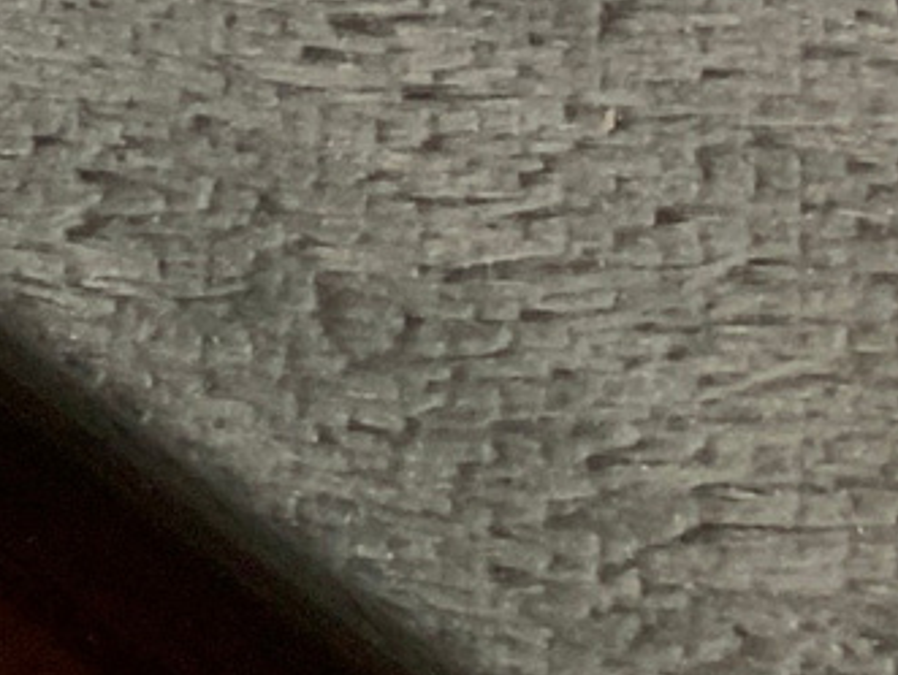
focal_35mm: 224
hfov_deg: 7.0
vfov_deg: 6.0
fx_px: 5817
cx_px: -2523
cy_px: -1551
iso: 64
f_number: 1.8
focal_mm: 3
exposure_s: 1/62
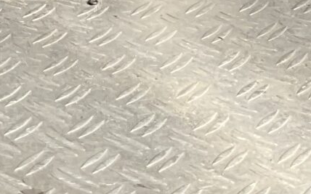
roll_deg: +0.1
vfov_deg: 6.3
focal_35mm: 184
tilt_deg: -9.3
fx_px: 1559
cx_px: -187
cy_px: -468
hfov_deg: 10.9
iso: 16
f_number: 1.8
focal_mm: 3
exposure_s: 1/327
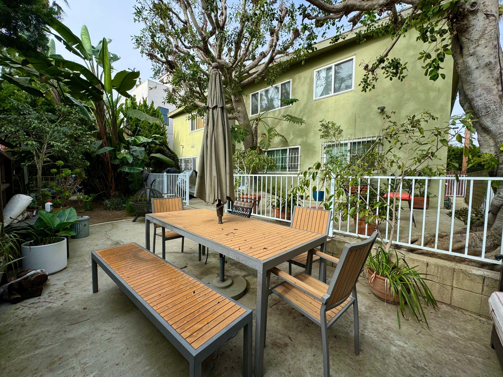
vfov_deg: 85.7
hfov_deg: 102.1
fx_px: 203
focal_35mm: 14
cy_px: 188
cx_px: 252
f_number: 2.2
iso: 50
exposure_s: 1/944
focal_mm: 2.22
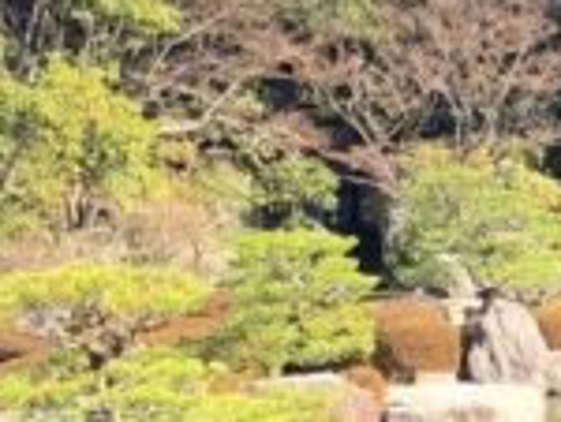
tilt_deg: -5.3
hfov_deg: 8.6
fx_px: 3636
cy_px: 474
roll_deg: +2.6
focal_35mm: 224
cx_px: 928
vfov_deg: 6.6
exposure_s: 1/1116
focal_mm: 4
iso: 20
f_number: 1.8
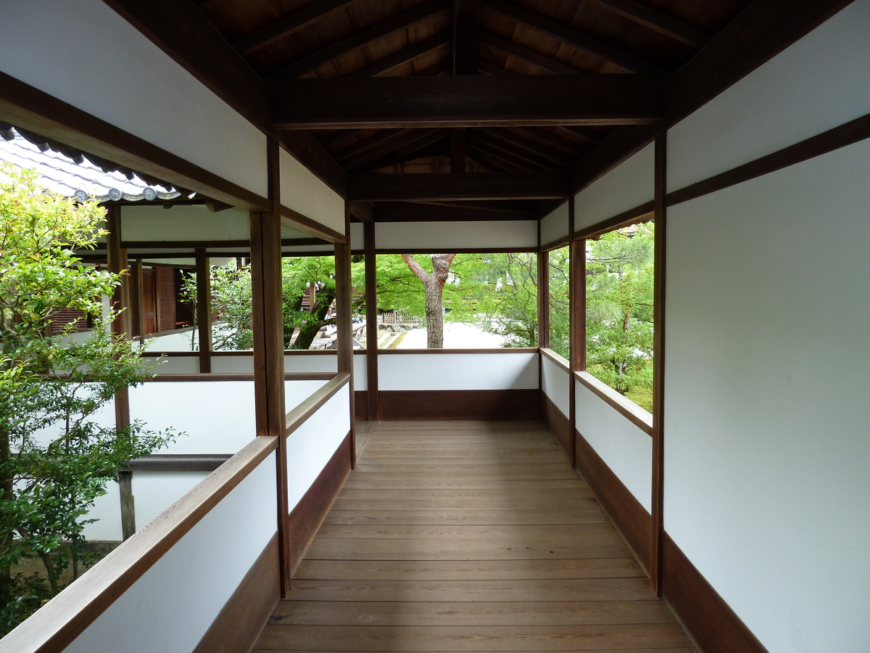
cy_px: 326
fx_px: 628
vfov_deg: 54.9
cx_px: 435
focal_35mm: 25
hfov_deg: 69.4
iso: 100
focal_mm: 4.1
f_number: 3.3
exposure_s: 1/30
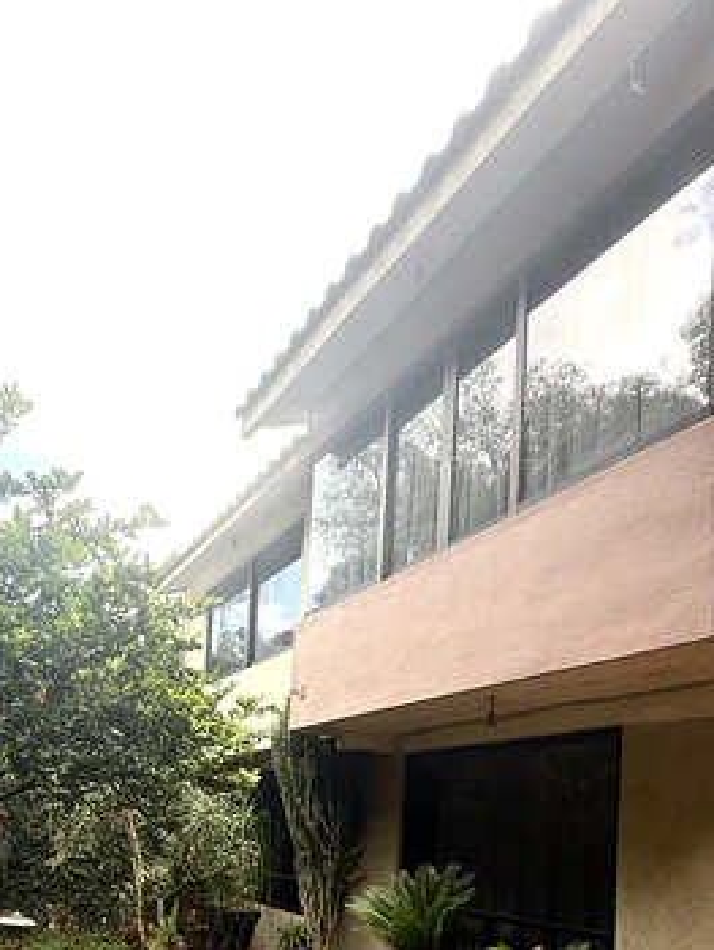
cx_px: 174
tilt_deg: +2.0
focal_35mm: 24
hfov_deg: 54.1
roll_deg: -4.5
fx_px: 659
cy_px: 812
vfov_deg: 62.8
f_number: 2.2
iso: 64
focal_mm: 2.22
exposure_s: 1/131
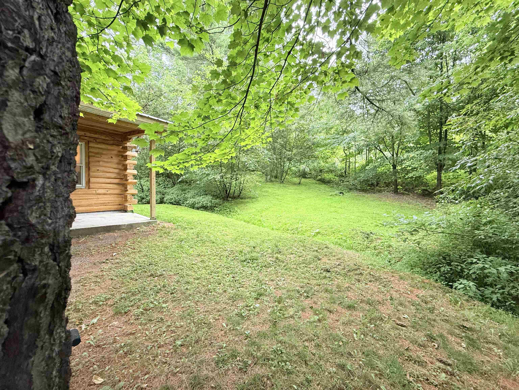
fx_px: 210
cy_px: 195
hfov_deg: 102.1
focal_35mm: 14
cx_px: 260
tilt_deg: -1.1
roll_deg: -1.2
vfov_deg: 85.7
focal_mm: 2.22
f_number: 2.2
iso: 250
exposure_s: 1/99
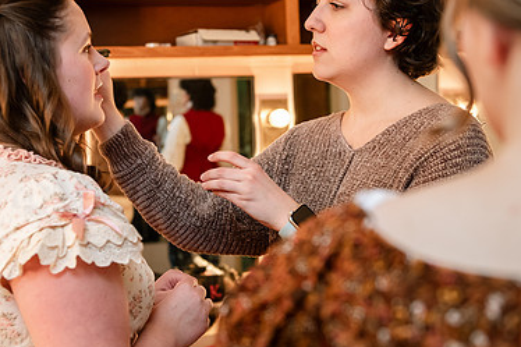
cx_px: 235
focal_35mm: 59
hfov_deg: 33.9
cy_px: 111
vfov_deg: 22.9
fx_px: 853
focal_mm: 38
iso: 1250
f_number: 3.2
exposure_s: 1/60
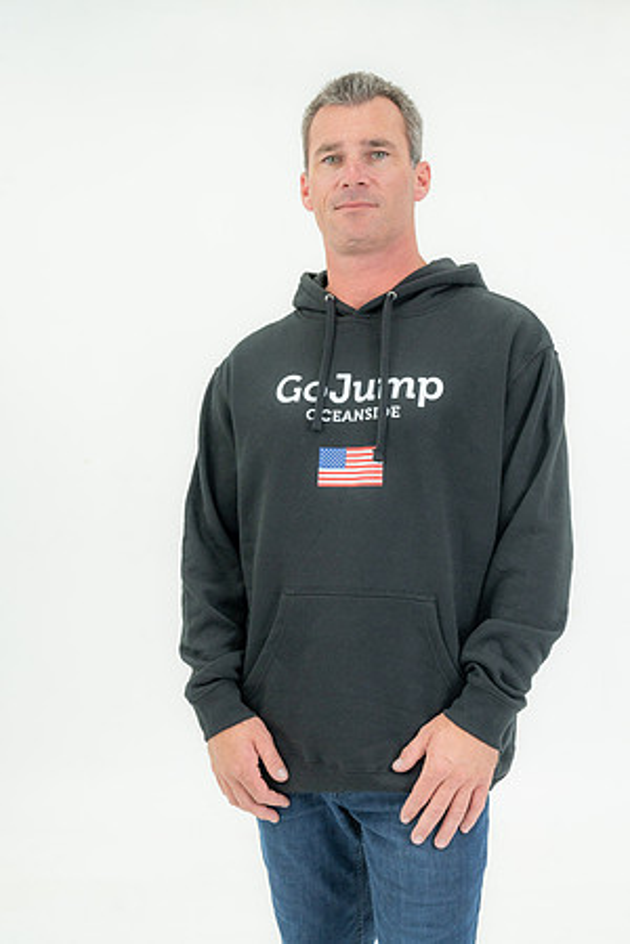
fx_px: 1365
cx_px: 315
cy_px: 472
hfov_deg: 26.0
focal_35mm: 52
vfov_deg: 38.2
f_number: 5.6
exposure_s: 1/160
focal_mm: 52
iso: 800
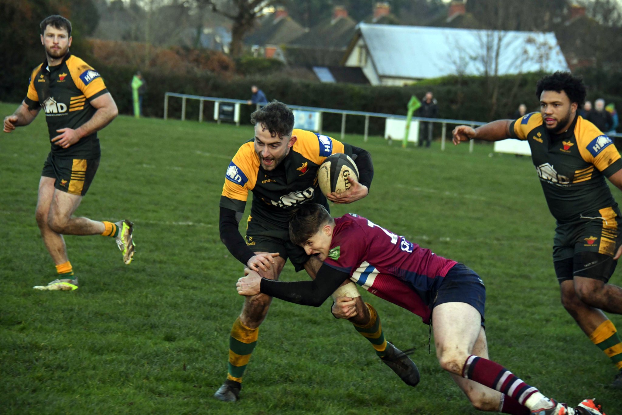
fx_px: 2902
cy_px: 208
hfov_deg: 12.2
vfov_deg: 8.2
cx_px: 311
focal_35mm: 168
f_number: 5.6
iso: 3200
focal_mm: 112
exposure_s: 1/500
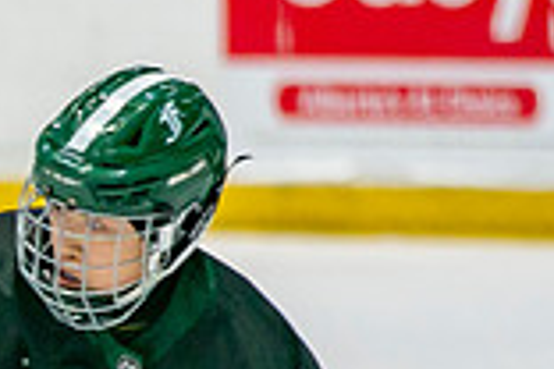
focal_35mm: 1322
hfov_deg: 1.6
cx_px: -435
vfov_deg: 1.0
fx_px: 20343
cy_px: 648
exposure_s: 1/640
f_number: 3.2
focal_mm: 182
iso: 400
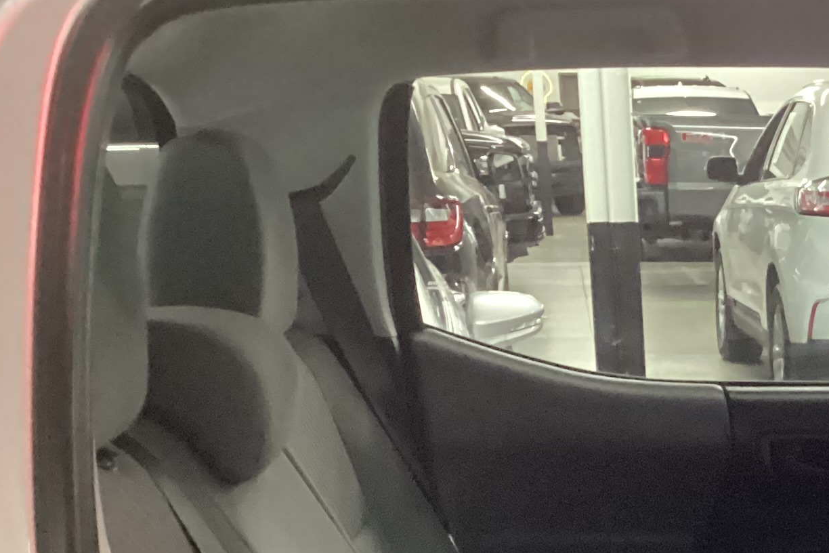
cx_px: 924
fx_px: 1980
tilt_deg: -20.8
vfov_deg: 15.1
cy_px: 751
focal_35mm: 86
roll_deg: +0.6
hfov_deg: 22.3
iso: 640
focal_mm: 3.3
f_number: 2.4
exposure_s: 1/17
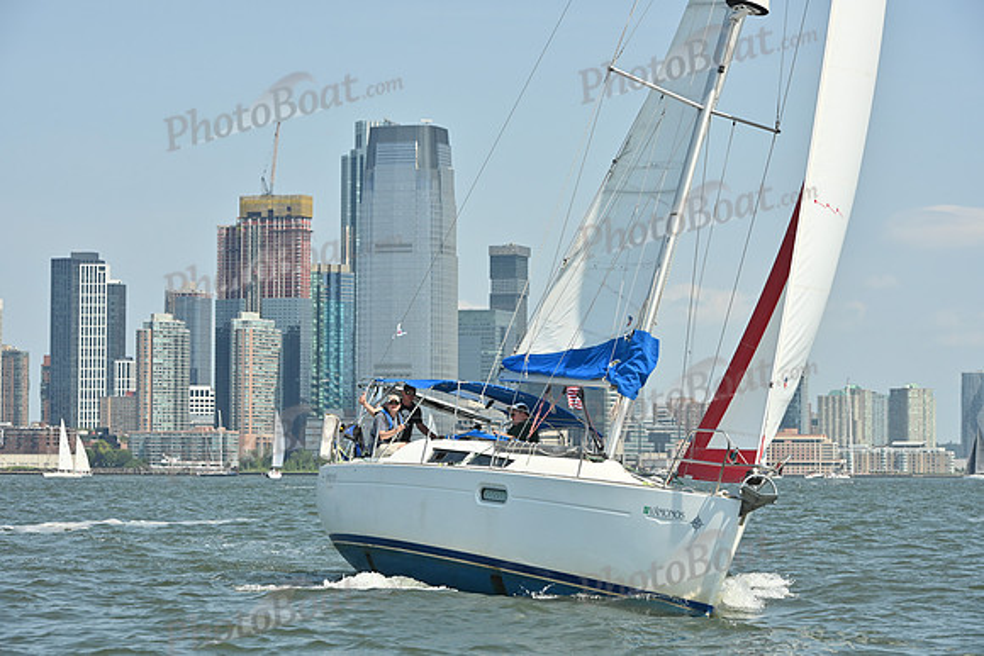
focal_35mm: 116
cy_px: 328
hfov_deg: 17.6
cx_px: 492
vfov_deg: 11.8
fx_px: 3171
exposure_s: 1/1250
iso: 320
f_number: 9
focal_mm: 116
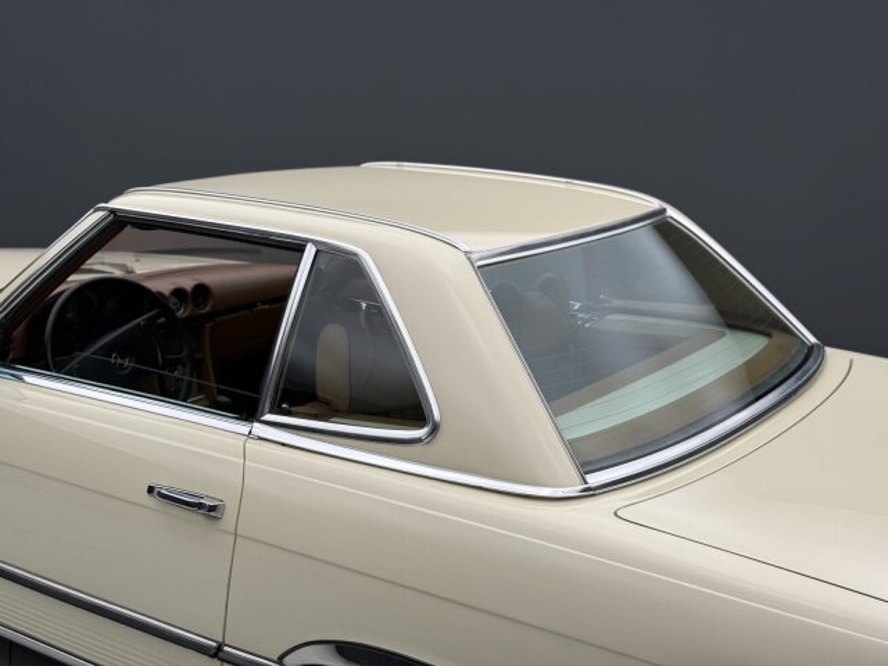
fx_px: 1231
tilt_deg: -11.7
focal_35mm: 48
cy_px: 333
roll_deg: -1.9
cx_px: 444
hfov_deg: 39.7
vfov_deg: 30.3
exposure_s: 1/99
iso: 50
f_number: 1.78
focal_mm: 6.76
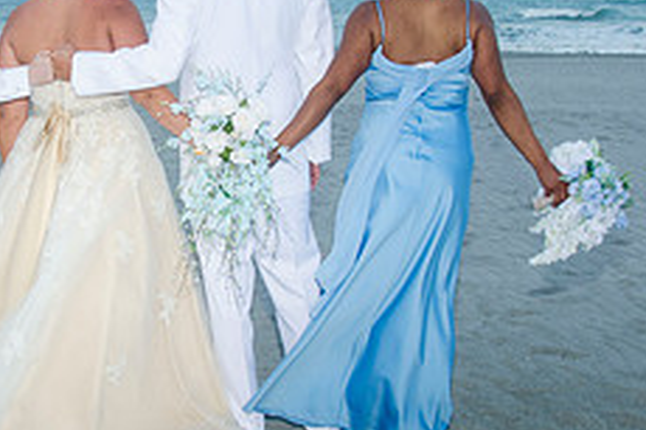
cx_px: 157
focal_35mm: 68
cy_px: 141
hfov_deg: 29.2
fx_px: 1219
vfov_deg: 19.9
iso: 100
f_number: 5.6
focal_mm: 18
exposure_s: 1/50
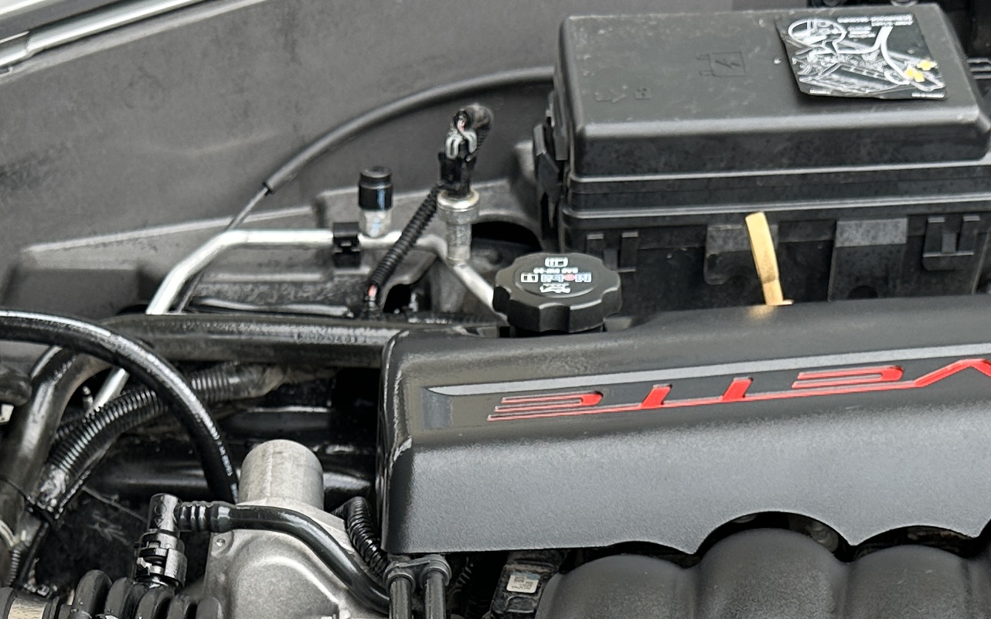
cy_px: 903
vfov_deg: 15.2
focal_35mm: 80
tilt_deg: -45.9
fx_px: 2160
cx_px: 393
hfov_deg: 25.8
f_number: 1.78
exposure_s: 1/549
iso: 80
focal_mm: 6.86
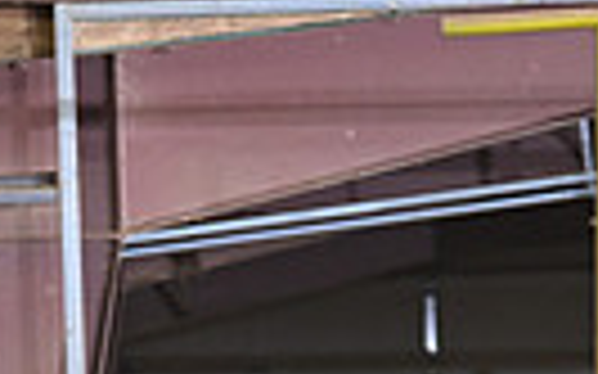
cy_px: 786
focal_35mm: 776
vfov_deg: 1.7
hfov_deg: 2.7
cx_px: 45
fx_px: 12641
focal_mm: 175
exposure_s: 1/200
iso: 1250
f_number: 3.2
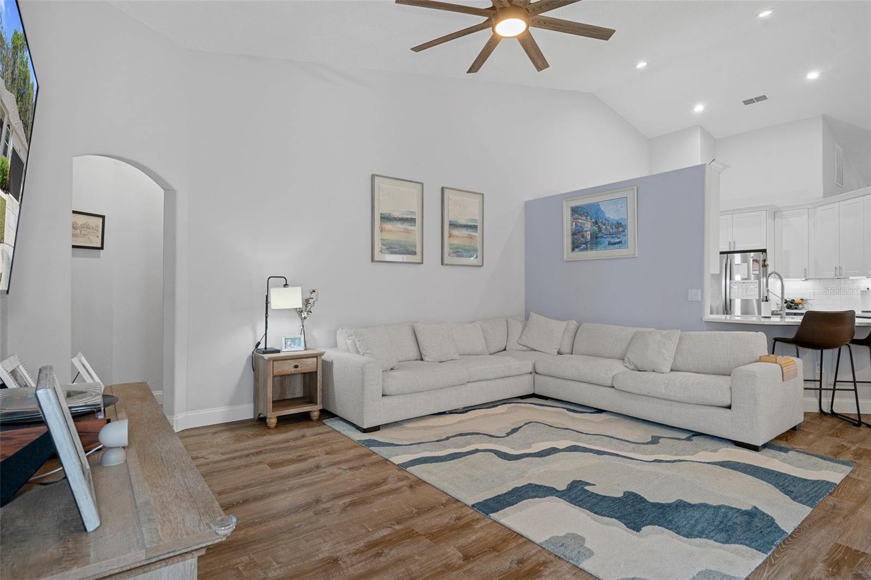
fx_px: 435
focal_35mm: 18
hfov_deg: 90.0
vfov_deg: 67.4
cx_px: 436
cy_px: 290
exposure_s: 1/2
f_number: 8
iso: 320
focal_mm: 18
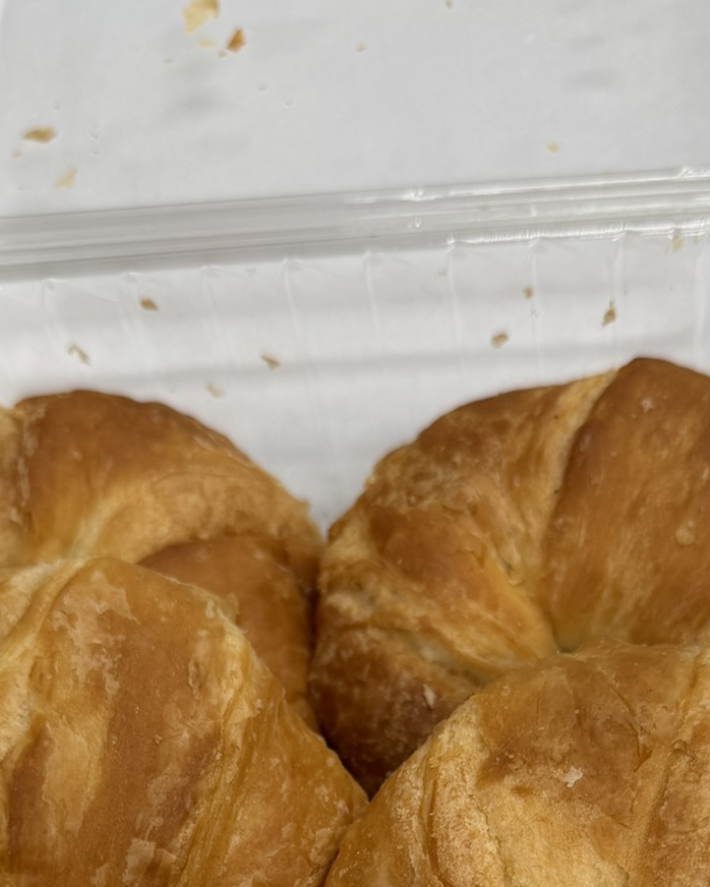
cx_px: 365
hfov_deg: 27.6
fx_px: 1444
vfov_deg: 29.8
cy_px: 1031
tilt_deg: -72.1
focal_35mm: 55
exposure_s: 1/120
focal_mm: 6.76
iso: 64
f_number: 1.78
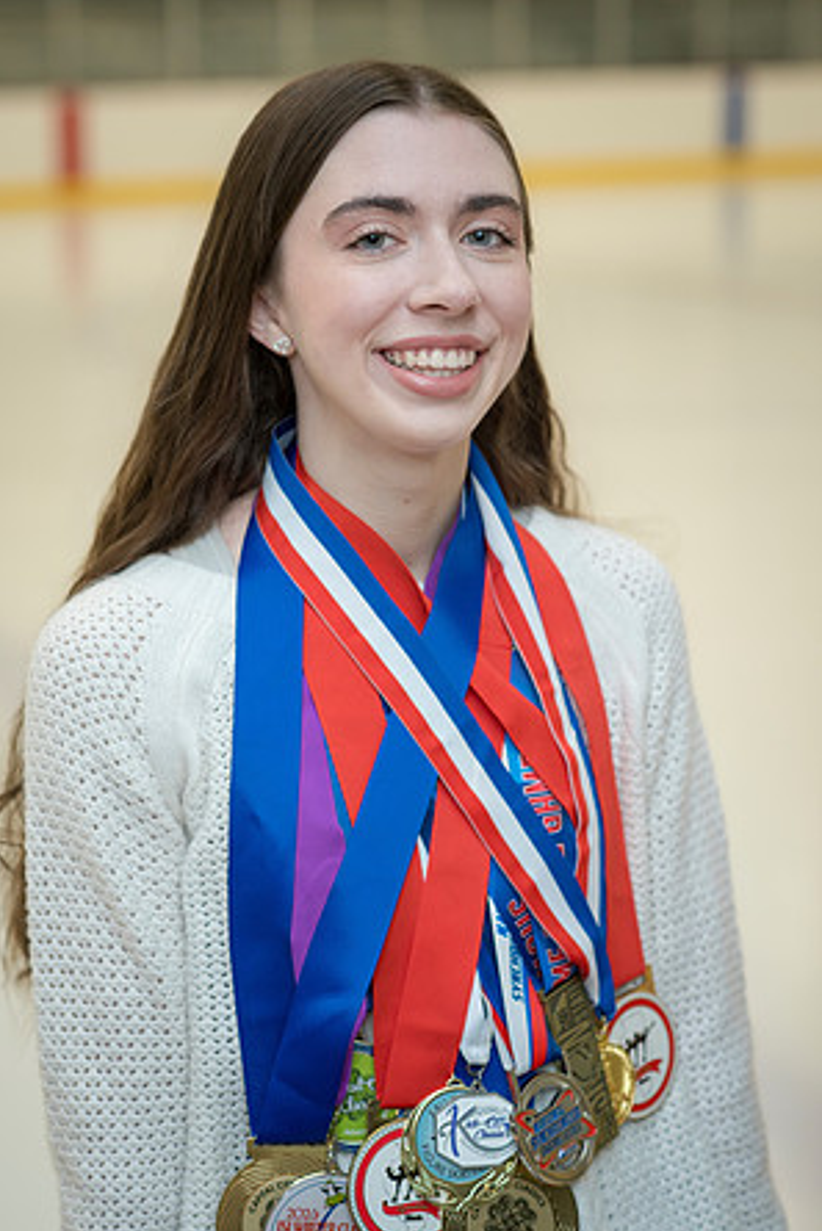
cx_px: 410
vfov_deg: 23.6
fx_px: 2943
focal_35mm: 86
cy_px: 620
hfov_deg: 15.9
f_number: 4
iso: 1000
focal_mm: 85
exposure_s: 1/250
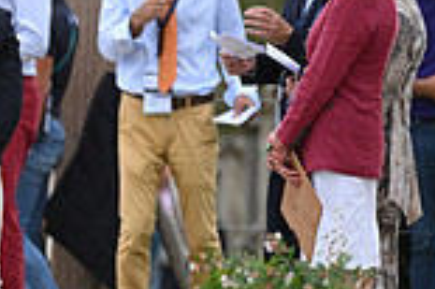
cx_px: -356
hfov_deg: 1.4
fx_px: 18081
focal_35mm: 1498
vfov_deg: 0.9
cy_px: 102
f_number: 5.6
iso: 560
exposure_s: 1/1600
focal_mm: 400
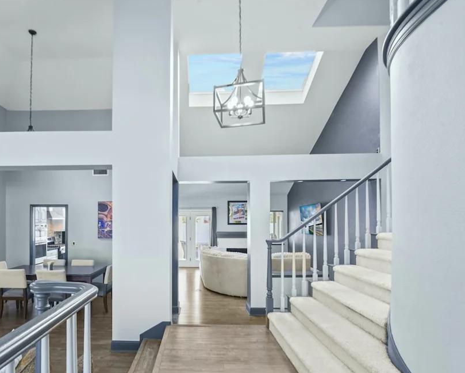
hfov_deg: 81.7
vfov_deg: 70.9
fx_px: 262
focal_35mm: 19
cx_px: 175
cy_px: 193
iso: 250
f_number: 10
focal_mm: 16
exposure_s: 1/10
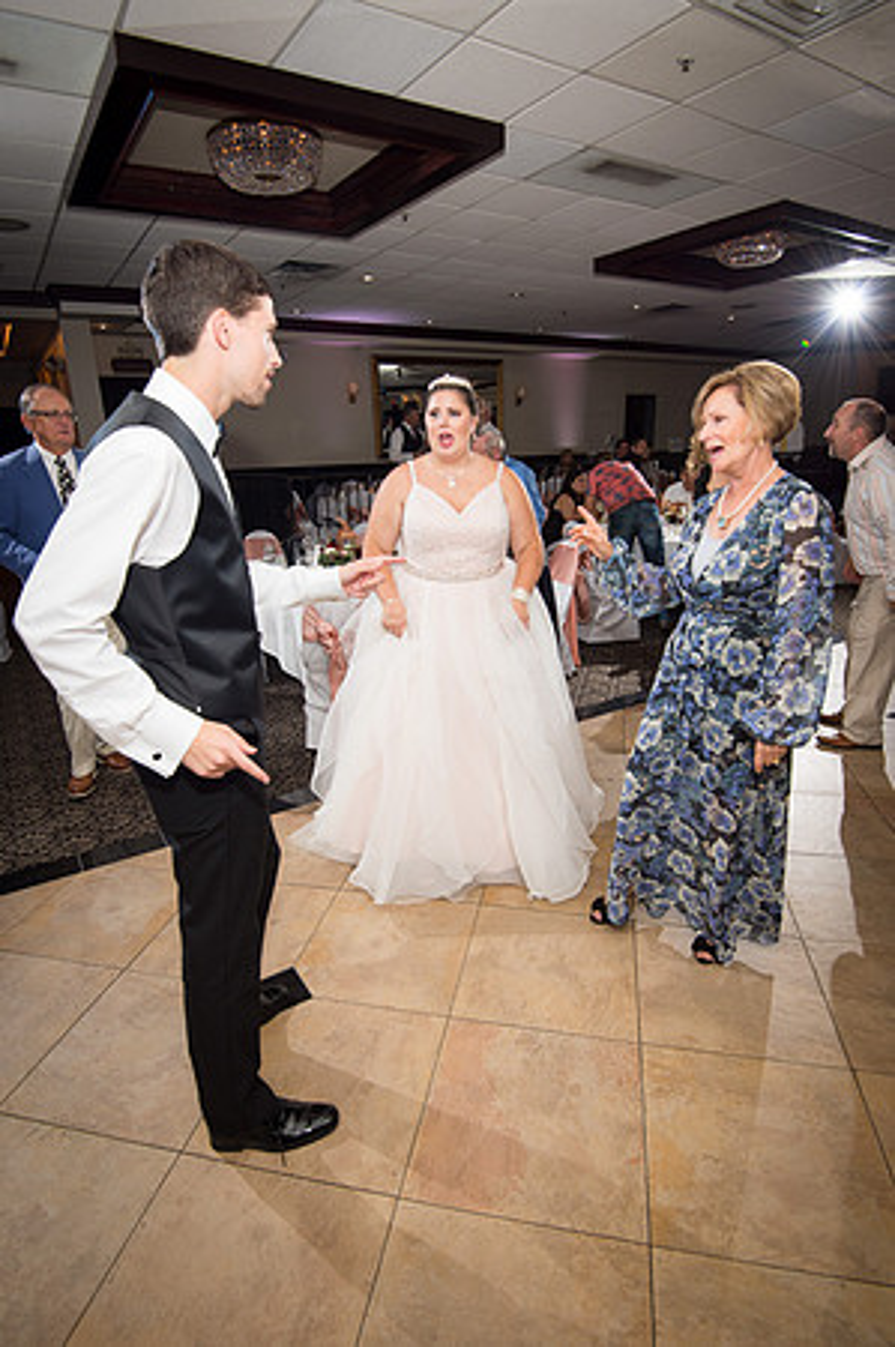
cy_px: 674
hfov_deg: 64.4
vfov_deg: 87.0
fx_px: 710
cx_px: 448
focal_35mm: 19
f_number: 5.6
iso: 800
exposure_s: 1/125
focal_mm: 19
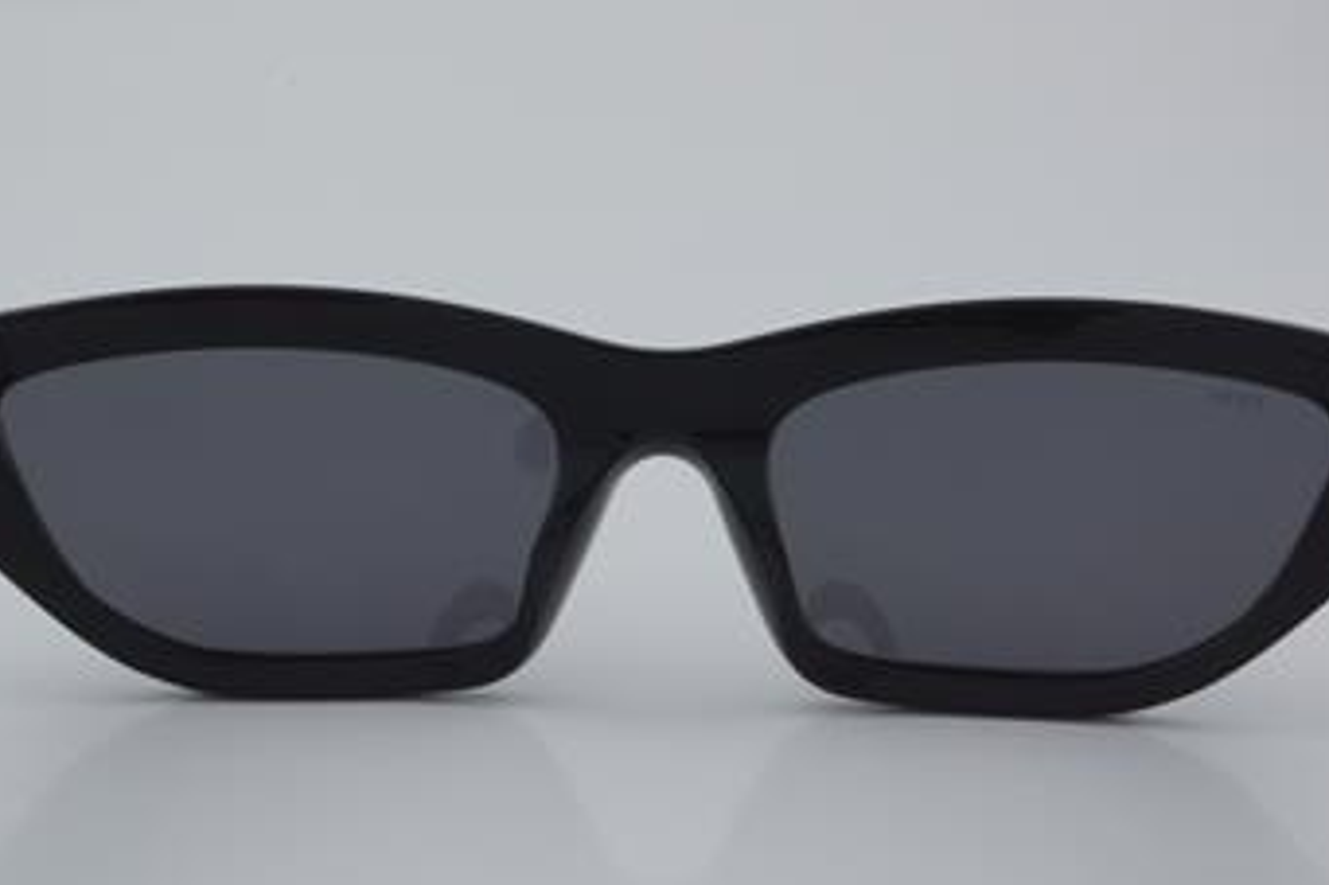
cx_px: 670
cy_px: 480
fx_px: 3247
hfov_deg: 23.1
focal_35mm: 88
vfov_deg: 15.5
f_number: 32
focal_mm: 50
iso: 100
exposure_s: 1/4
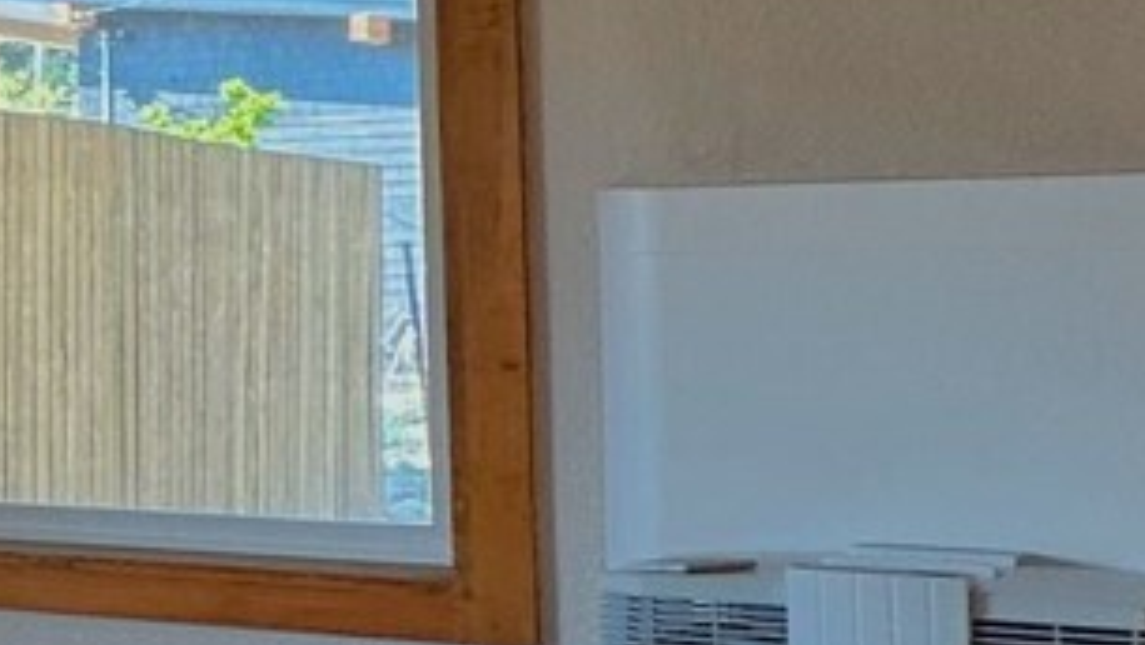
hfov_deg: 15.6
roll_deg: +0.7
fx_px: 2430
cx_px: -1524
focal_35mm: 80
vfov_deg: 15.1
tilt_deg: +1.2
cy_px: 251
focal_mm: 2.2
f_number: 2.2
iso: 40
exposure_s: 1/131
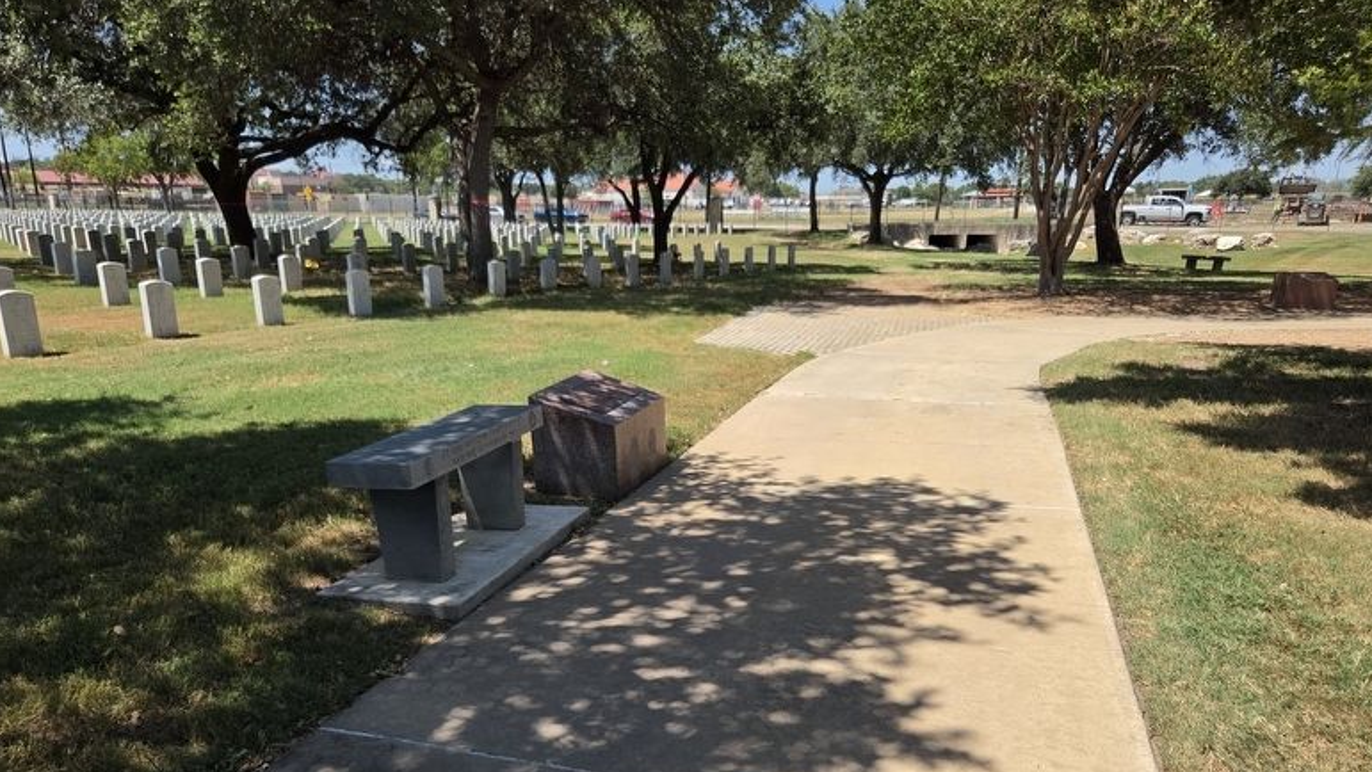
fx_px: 946
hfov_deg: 71.9
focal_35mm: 26
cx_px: 705
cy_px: 495
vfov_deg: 44.0
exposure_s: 1/3446
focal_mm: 5.4
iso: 80
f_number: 1.8
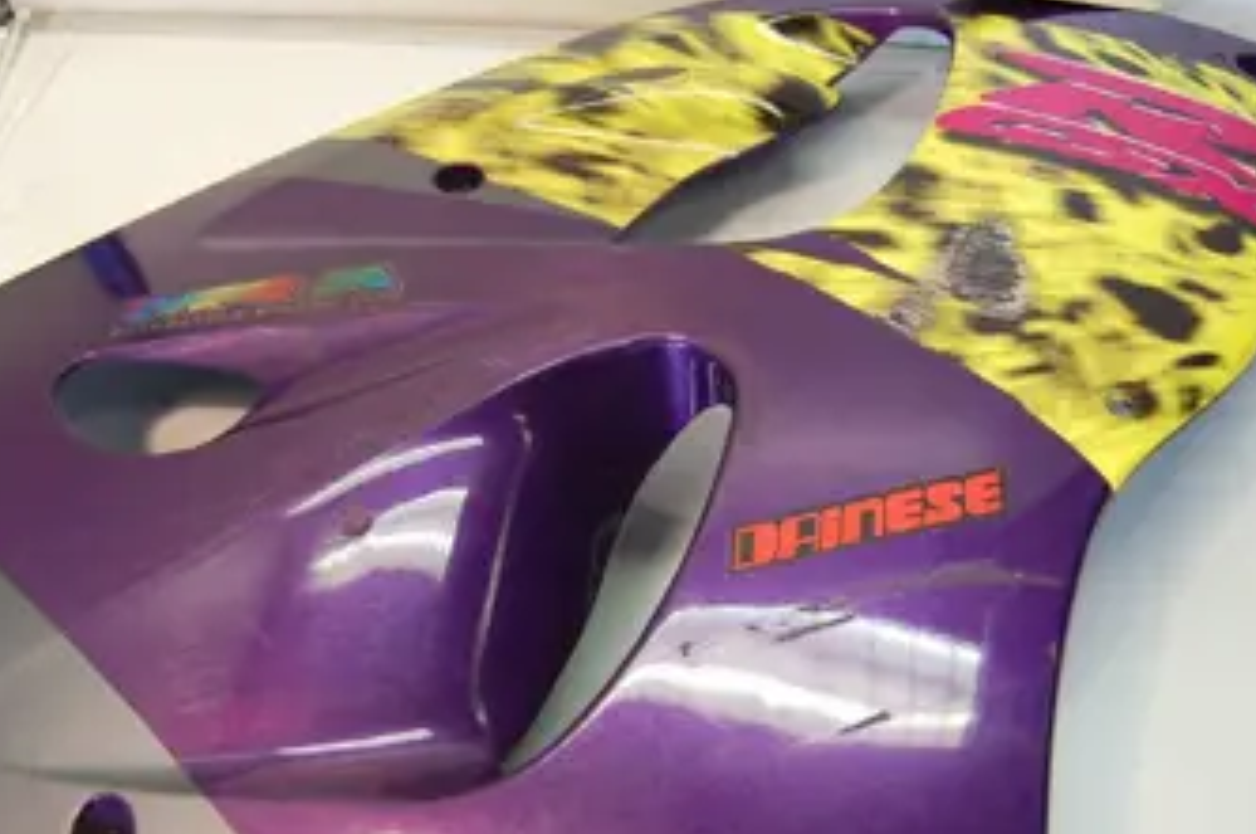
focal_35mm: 44
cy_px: 551
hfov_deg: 44.4
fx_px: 1533
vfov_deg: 30.2
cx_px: 511
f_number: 4
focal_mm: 18
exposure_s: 1/60
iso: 400
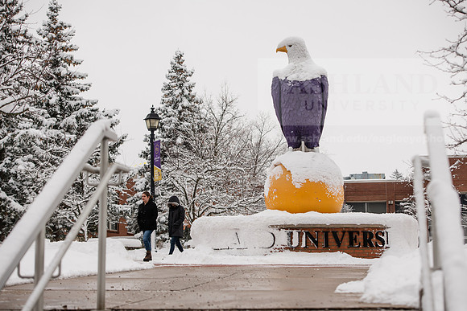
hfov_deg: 25.4
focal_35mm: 80
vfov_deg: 17.1
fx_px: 1038
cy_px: 156
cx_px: 234
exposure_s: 1/320
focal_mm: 80
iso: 320
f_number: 4.5
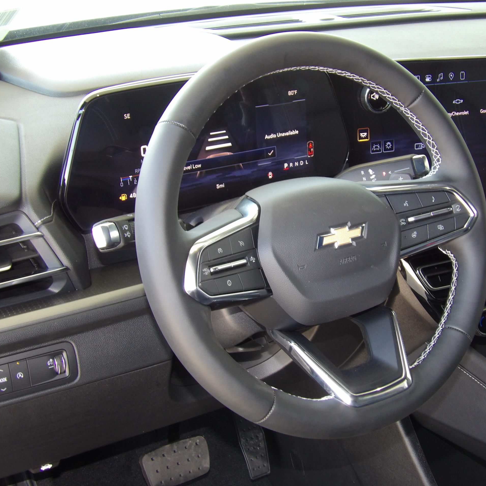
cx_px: 293
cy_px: 241
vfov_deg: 31.1
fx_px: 874
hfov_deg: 31.0
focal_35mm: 55
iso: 200
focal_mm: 8.2
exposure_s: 1/33
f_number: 3.8
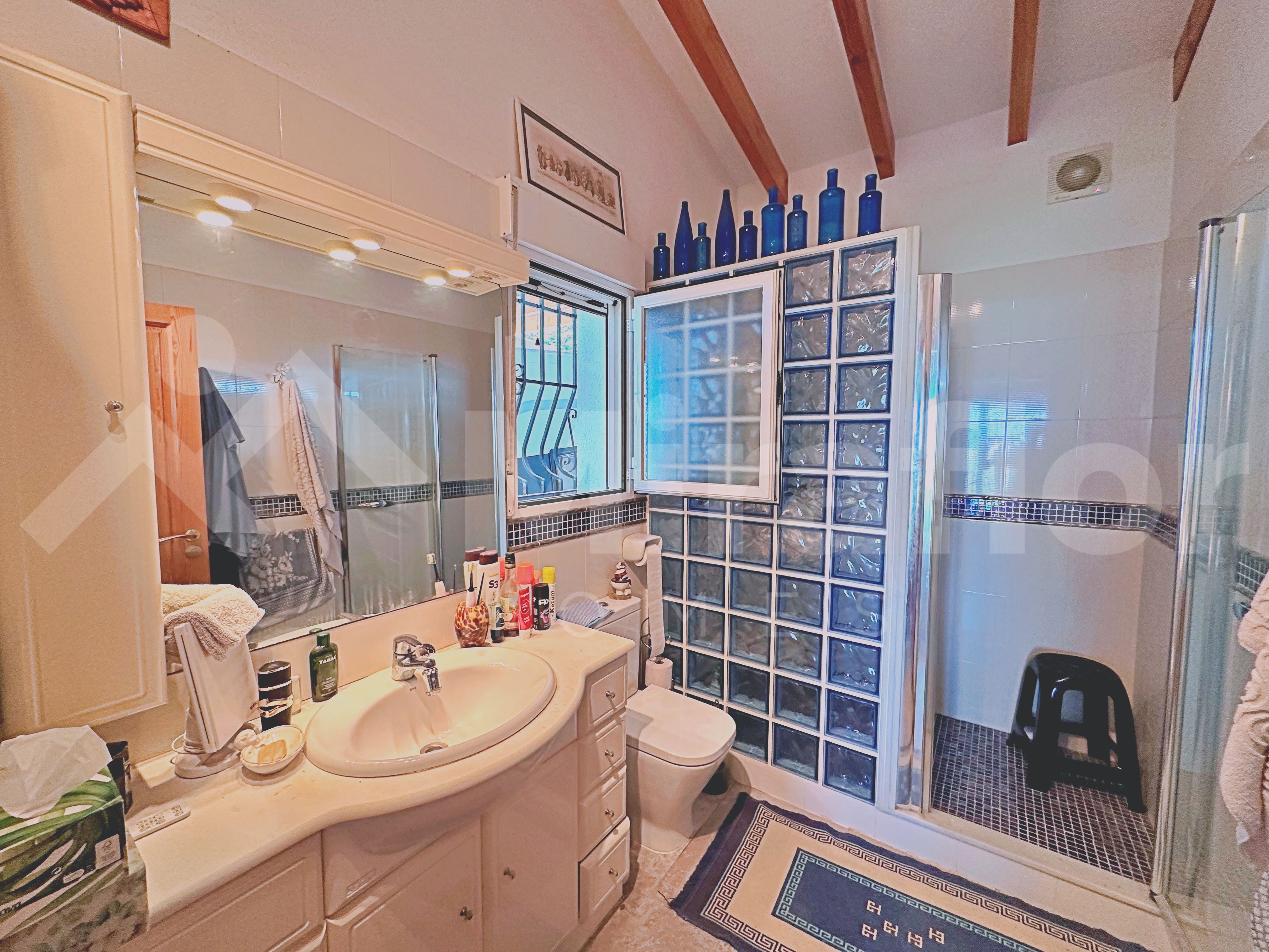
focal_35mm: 14
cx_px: 634
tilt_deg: -4.4
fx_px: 513
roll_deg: -0.2
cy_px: 476
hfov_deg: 102.1
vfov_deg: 85.7
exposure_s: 1/100
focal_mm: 2.22
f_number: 2.2
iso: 250
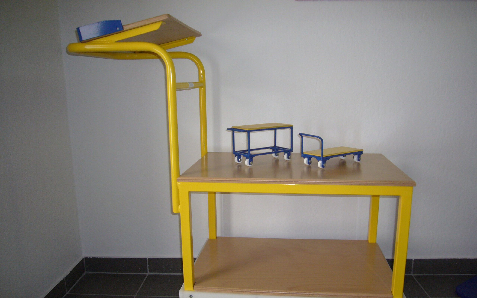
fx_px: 390
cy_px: 178
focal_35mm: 30
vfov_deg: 41.6
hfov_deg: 62.9
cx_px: 239
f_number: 2.8
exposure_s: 1/30
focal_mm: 4.6
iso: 100
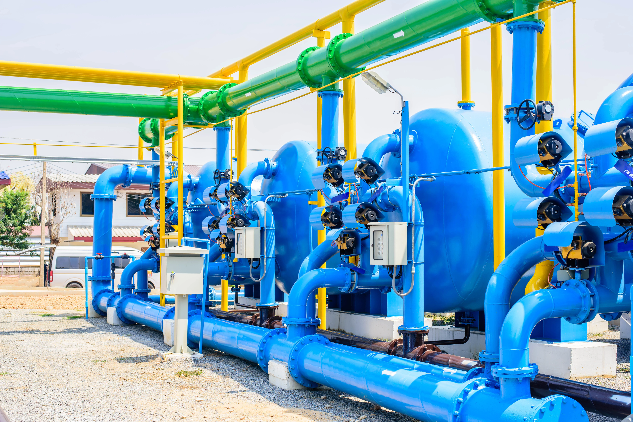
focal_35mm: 50
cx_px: 316
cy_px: 211
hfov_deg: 39.6
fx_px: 879
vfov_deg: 27.0
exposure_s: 1/200
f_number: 8
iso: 100
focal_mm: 50
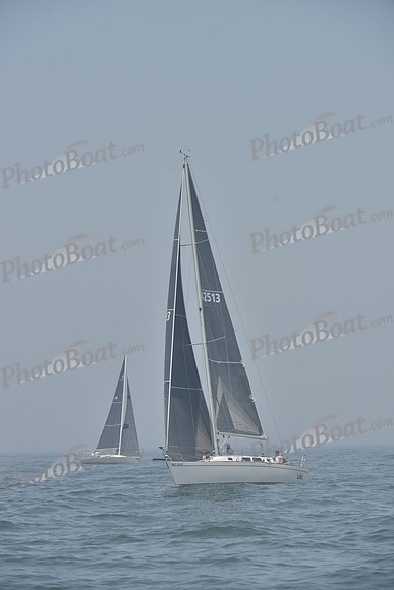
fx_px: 3445
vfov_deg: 9.8
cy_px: 295
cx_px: 197
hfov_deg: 6.5
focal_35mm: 210
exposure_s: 1/1000
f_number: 9
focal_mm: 210
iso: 280
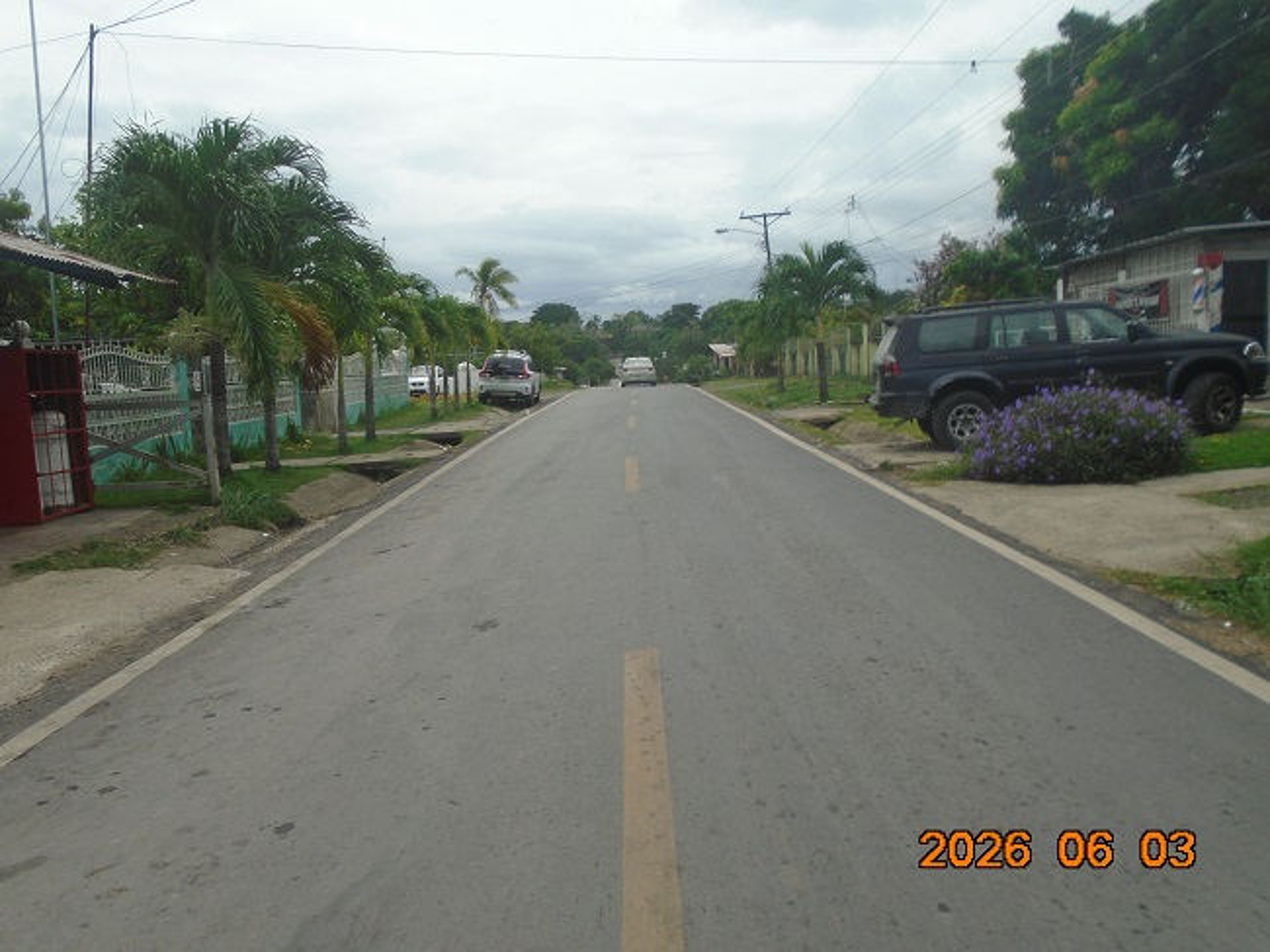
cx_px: 635
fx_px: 954
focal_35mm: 26
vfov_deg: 53.0
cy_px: 476
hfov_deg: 67.3
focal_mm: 4.6
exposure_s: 1/250
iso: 100
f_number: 8
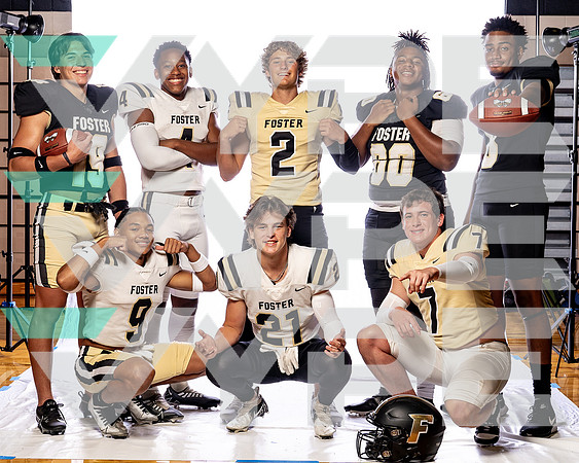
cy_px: 242
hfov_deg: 27.0
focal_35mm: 70
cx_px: 257
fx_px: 1207
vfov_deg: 21.7
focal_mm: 49
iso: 250
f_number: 7.1
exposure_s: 1/250
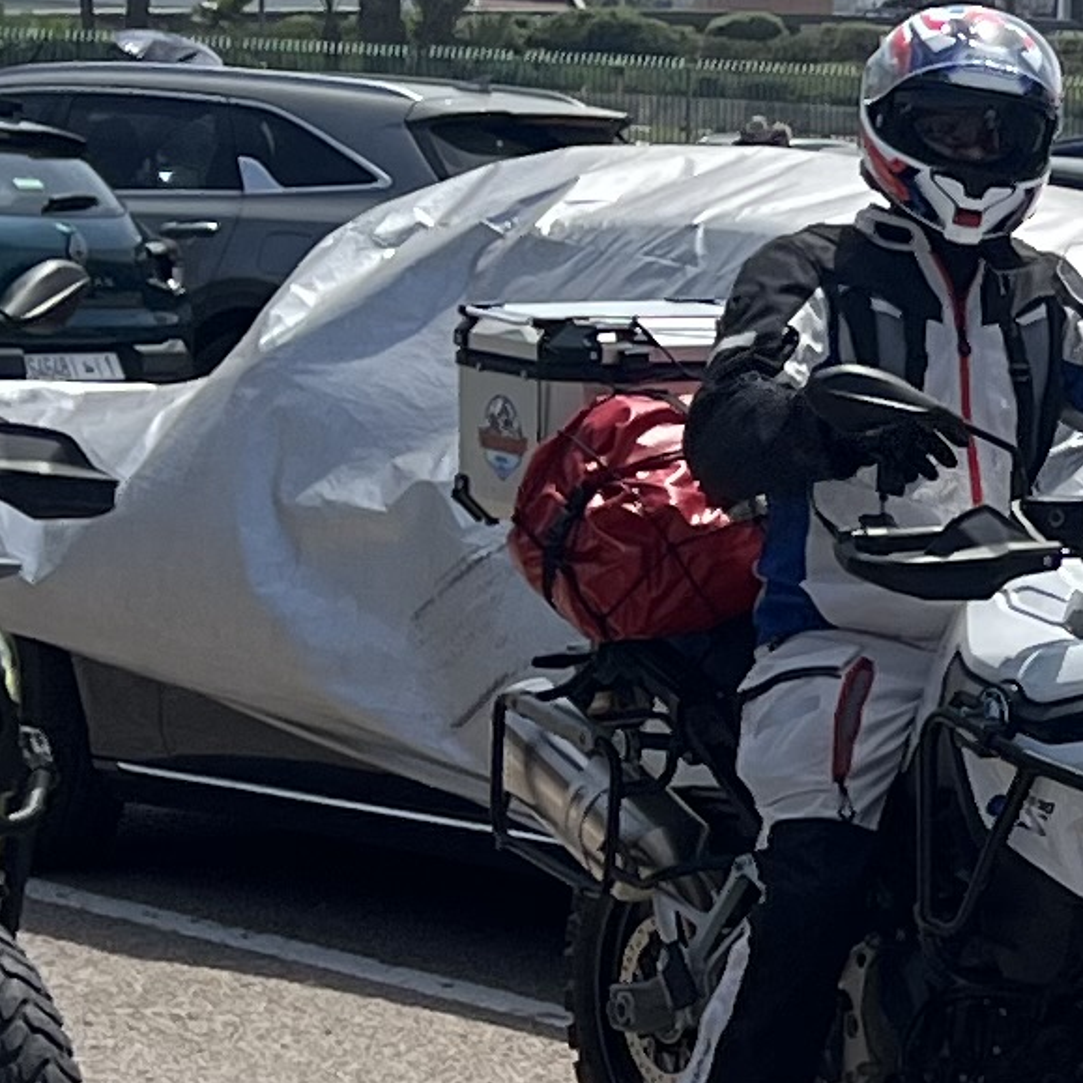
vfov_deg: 10.9
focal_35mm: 160
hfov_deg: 10.5
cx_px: 1672
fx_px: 5663
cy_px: 791
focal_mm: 5.7
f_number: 1.5
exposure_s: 1/5882
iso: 50
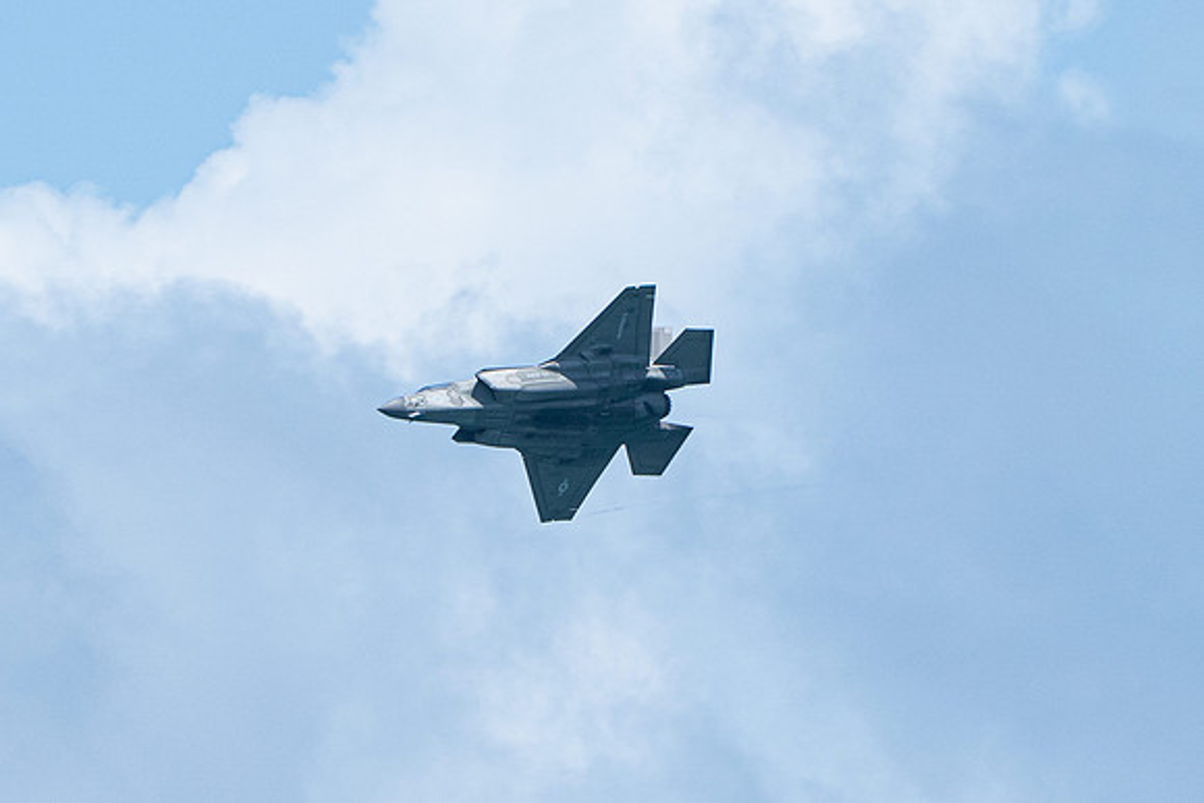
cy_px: 531
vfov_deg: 1.4
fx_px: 33330
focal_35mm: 996
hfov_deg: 2.1
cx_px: 625
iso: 640
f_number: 10
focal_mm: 400
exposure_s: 1/1250
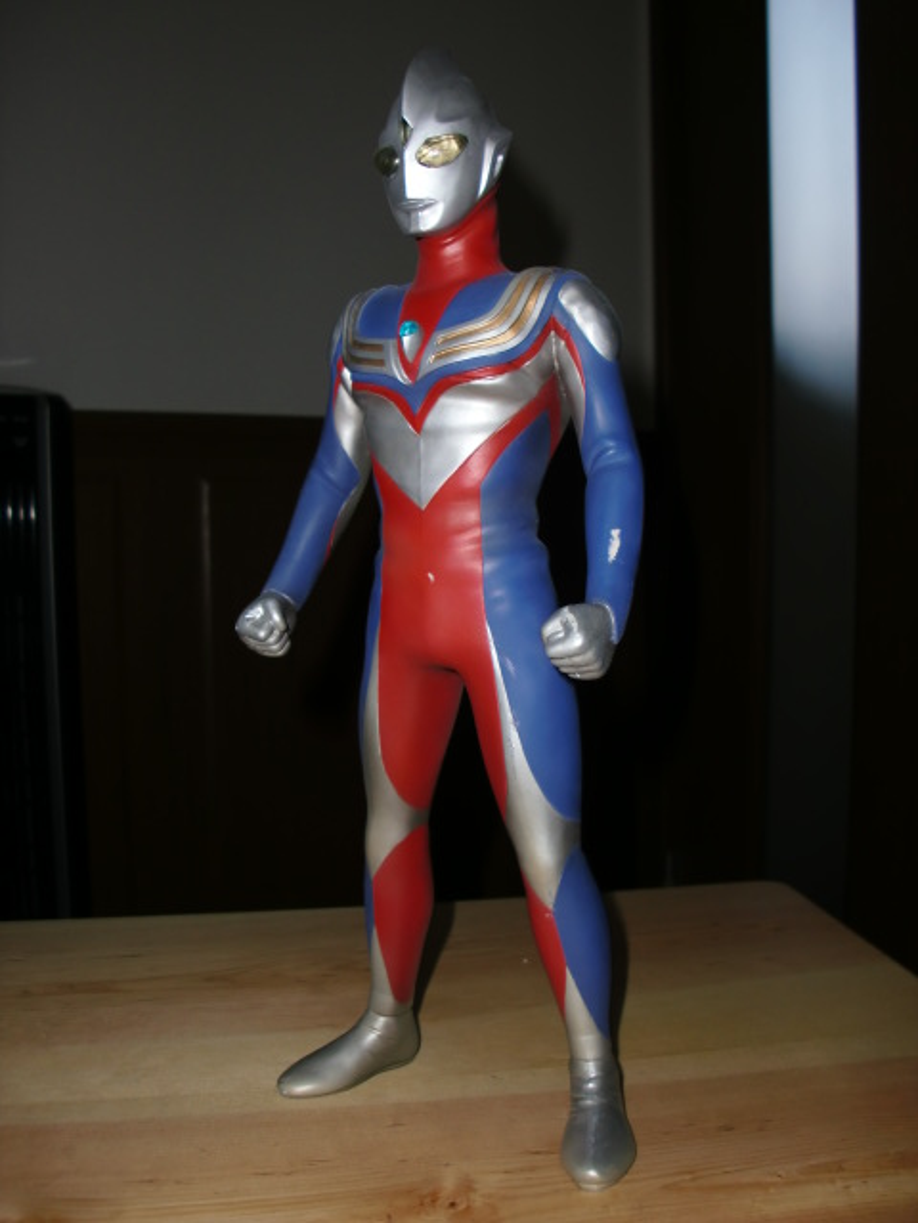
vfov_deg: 51.4
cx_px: 459
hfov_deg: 39.7
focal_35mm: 36
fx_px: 1273
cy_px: 612
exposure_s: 1/30
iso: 64
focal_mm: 6.3
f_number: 7.9
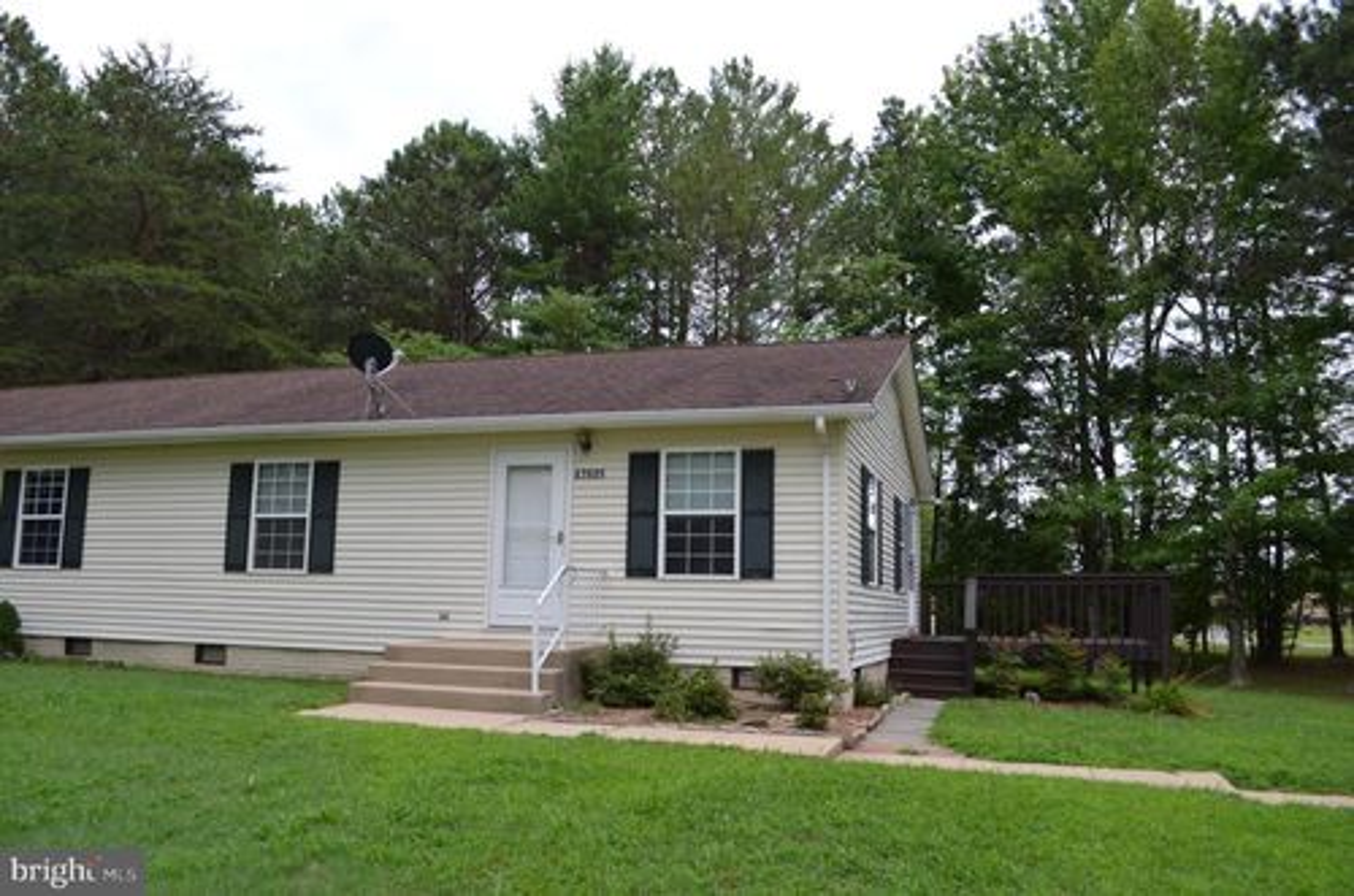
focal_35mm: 27
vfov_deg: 47.7
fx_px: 1013
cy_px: 448
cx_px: 677
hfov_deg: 67.5
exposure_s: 1/160
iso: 200
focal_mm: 18
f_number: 6.3
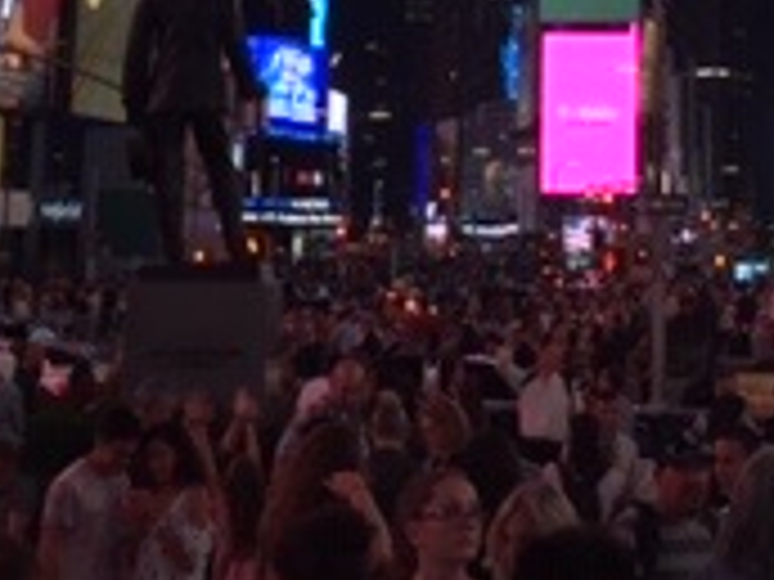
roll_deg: -2.0
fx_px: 2415
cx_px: 500
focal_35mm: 108
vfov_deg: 12.8
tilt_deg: +16.8
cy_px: -378
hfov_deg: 18.2
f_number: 2.2
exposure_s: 1/120
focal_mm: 4.15
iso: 50
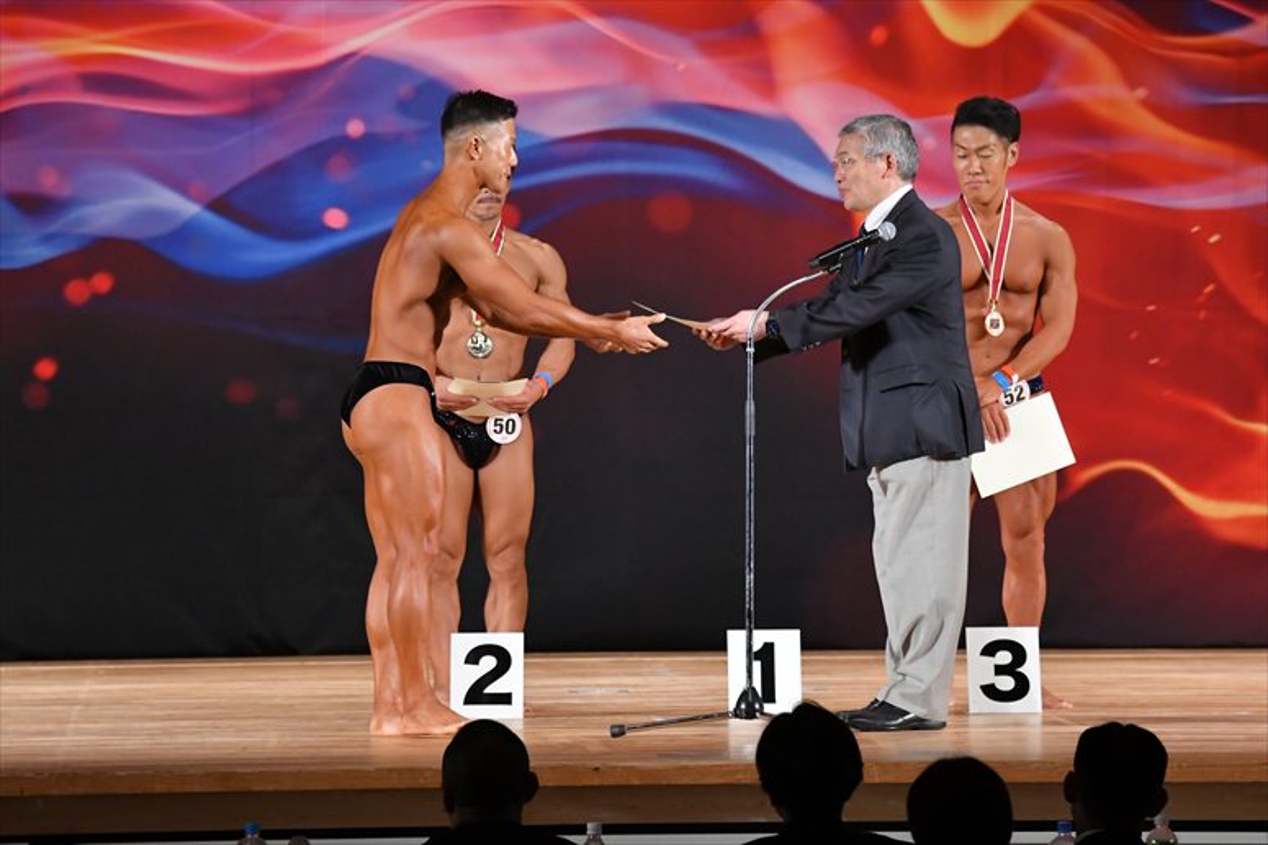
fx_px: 7112
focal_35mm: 202
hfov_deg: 10.2
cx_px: 634
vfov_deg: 6.8
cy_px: 422
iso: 4000
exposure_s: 1/400
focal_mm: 135
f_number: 5.6
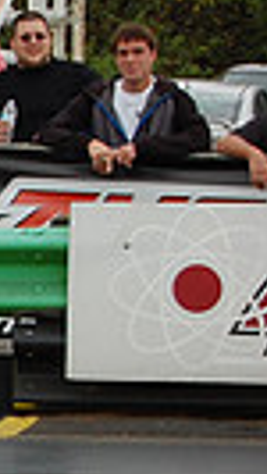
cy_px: 620
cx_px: -744
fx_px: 4740
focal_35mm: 377
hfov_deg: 3.1
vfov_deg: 5.7
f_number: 5.6
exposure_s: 1/640
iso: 400
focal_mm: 55
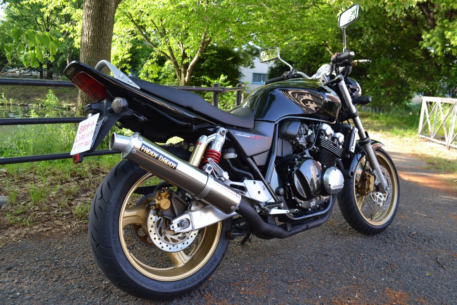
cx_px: 228
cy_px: 152
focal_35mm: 30
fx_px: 381
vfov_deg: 43.6
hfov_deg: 61.9
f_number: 5.6
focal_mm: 20
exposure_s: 1/125
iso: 400
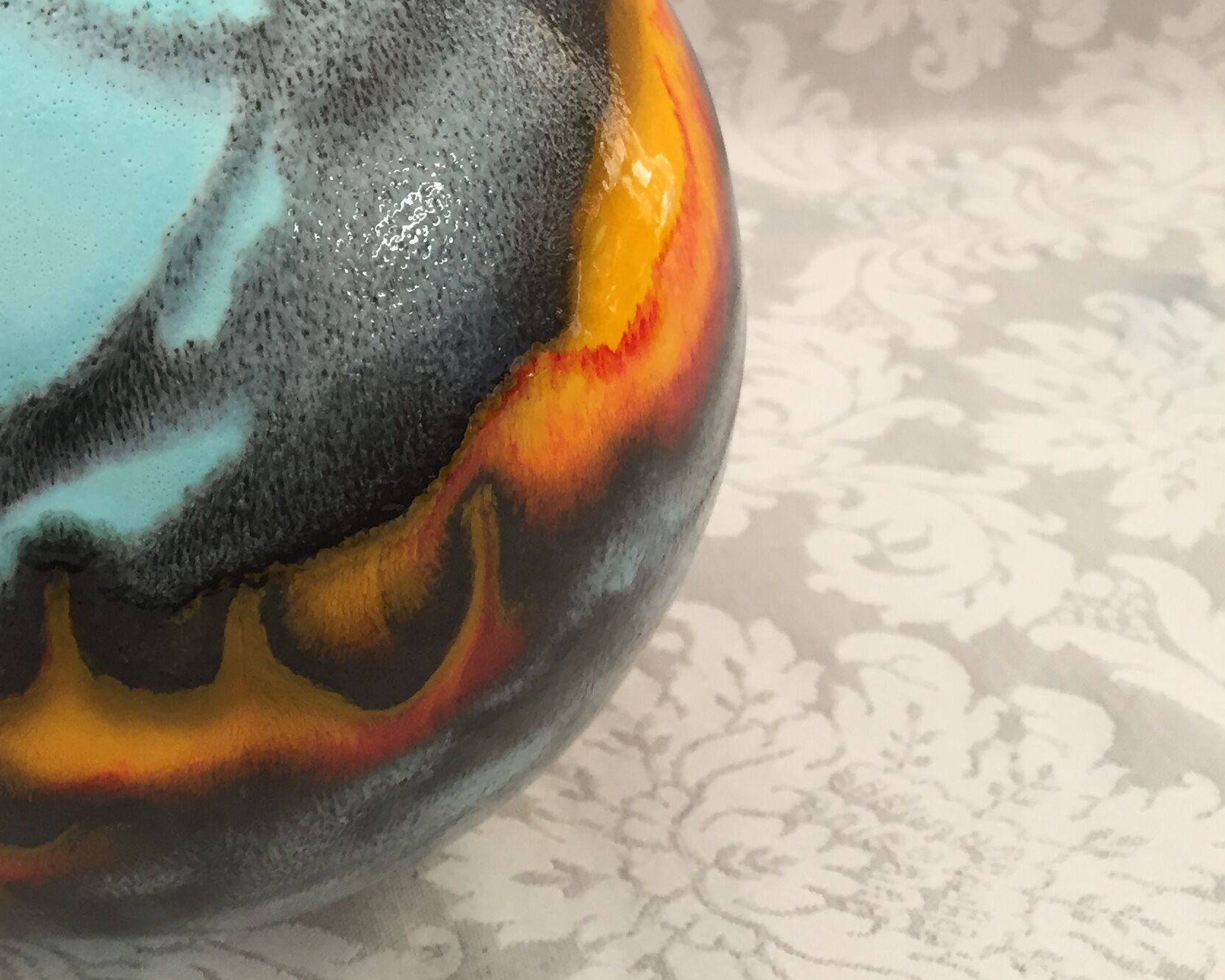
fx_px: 1994
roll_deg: +0.0
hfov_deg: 32.6
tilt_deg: -22.0
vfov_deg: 26.7
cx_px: 143
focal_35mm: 55
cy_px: 107
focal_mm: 4.15
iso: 80
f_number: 2.2
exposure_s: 1/33
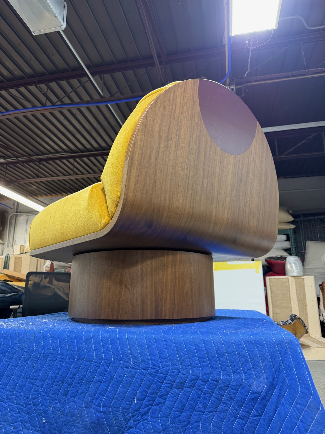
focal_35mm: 24
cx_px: 162
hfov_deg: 56.8
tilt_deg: +14.6
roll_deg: -0.1
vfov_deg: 71.6
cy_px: 217
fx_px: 300
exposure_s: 1/60
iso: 200
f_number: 1.78
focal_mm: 6.76
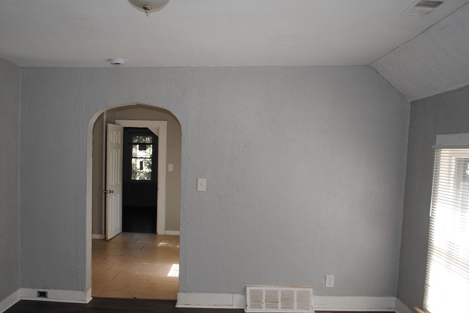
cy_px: 178
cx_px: 225
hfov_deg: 57.2
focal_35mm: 33
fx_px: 430
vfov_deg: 39.9
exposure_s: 1/125
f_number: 3.5
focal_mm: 18
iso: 140
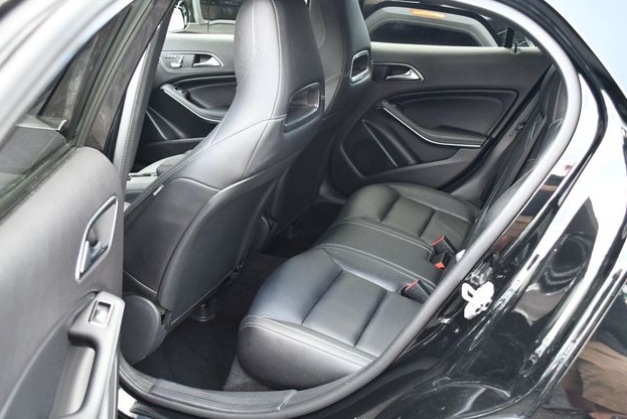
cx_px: 319
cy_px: 204
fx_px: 645
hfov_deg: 51.9
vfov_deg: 36.0
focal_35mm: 37
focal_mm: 18
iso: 800
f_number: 3.5
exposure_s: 1/200
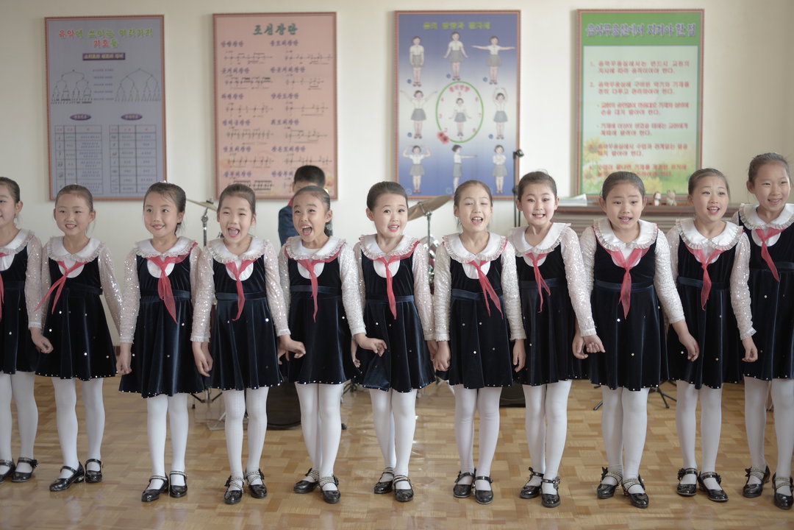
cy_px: 265
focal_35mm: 50
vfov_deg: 27.0
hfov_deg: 39.6
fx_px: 1103
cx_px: 397
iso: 160
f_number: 2
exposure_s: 1/80
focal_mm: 50
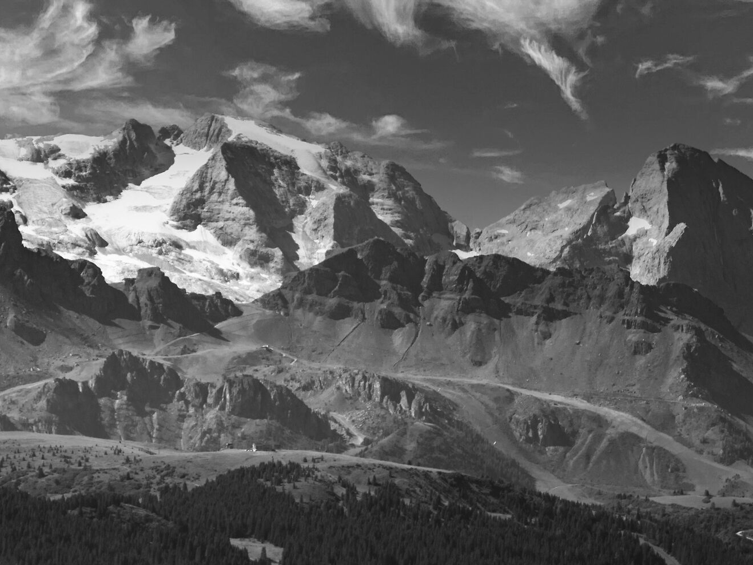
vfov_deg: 8.1
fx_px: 4003
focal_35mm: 184
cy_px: 266
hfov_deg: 10.7
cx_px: 224
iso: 100
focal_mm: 70
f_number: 5
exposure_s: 1/2000
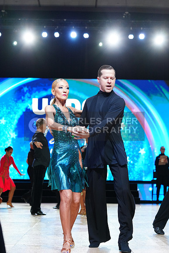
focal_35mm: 83
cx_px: 84
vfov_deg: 24.5
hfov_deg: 16.5
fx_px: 584
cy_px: 126
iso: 2500
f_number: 4
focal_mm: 83
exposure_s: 1/320
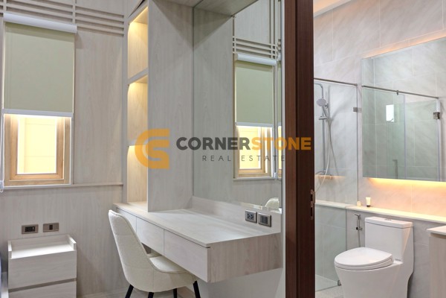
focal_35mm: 29
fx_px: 359
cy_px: 149
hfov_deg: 63.7
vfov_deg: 45.0
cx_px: 223
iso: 800
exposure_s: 1/140
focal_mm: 19.2
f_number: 3.8
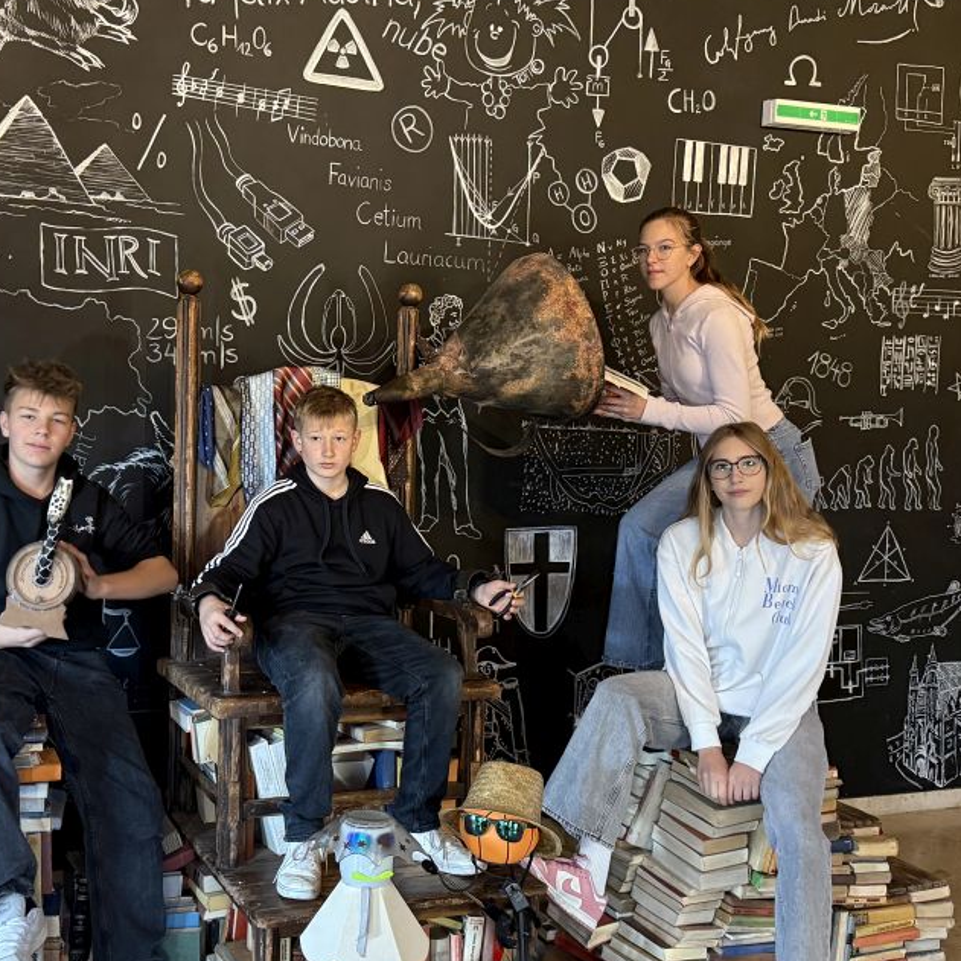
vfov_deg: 39.2
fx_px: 1351
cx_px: 321
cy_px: 489
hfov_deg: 38.7
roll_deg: -2.0
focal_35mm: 43
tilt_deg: -7.7
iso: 400
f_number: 1.78
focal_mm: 6.76
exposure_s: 1/50
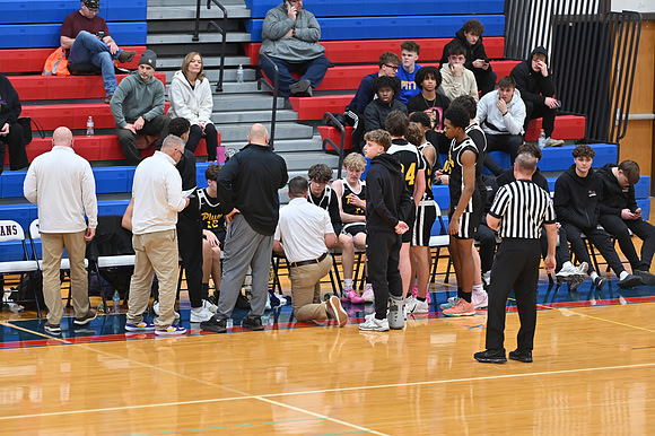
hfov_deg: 10.3
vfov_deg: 6.9
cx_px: 328
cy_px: 218
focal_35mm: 200
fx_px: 3637
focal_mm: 200
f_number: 4
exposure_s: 1/200
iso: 1400
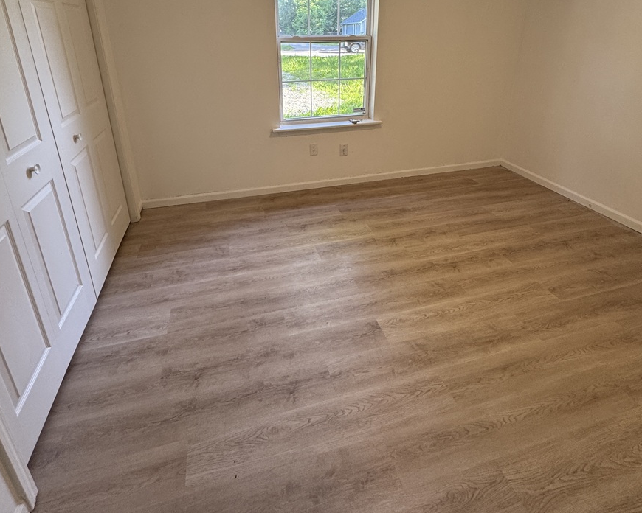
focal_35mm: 19
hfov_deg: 83.3
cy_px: 154
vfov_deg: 68.0
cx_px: 315
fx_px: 361
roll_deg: +2.2
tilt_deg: -19.5
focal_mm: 2.22
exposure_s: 1/99
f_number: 2.2
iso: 125
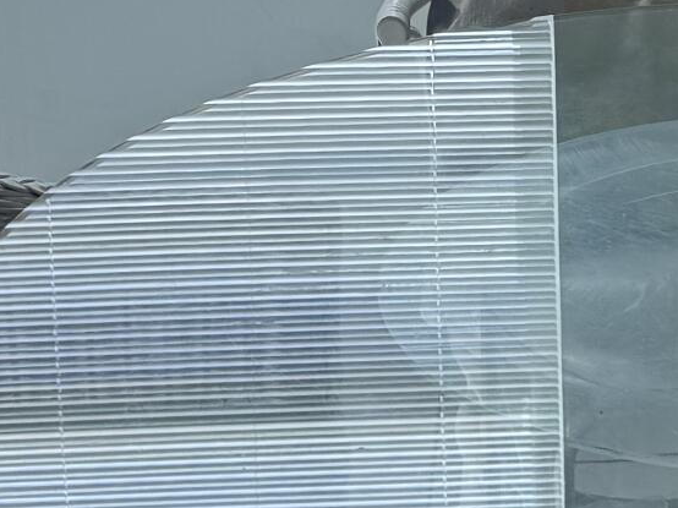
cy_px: -291
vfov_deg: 10.9
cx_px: 677
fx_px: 2545
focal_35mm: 130
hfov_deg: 14.9
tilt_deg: -9.7
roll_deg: +0.6
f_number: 1.78
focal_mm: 6.76
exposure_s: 1/267
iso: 64
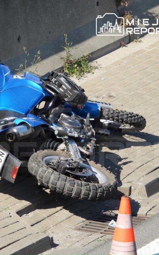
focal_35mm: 662
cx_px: 37
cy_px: 128
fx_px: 4588
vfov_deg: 3.2
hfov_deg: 2.0
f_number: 5
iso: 100
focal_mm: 83.9
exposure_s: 1/400
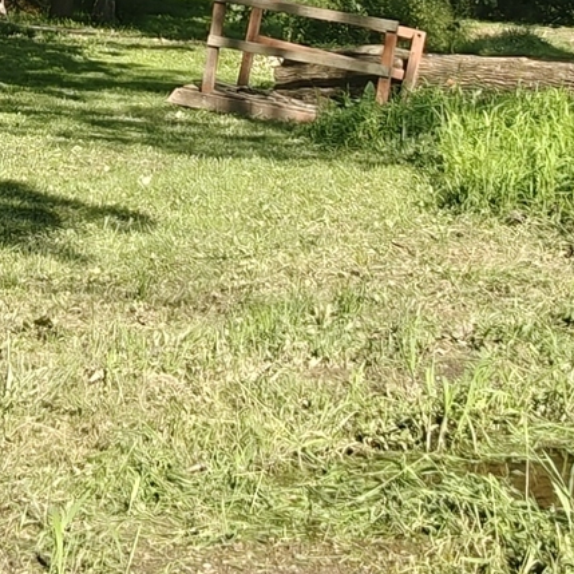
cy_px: -143
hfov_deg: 17.8
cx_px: -5
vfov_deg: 17.3
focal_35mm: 95
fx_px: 1782
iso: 80
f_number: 2
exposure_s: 1/225
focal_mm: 2.3
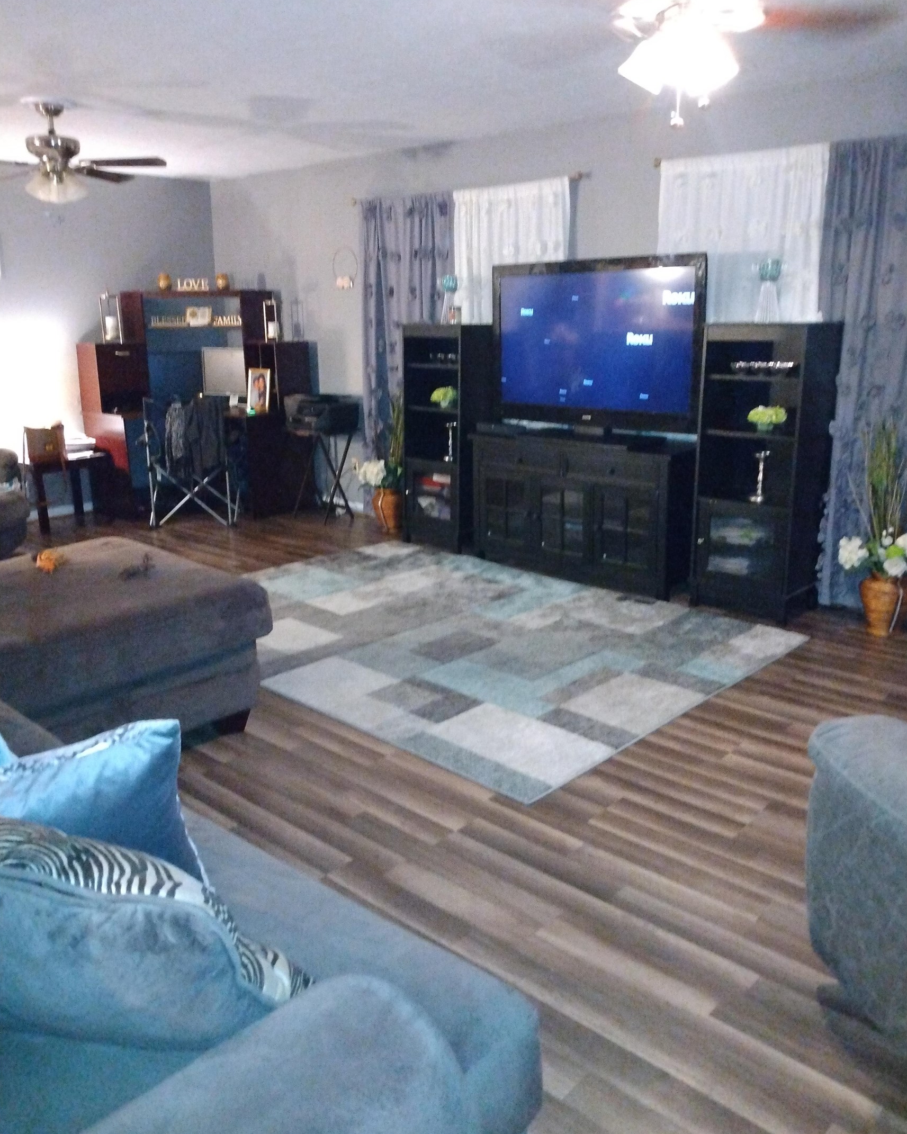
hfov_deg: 65.5
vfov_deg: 77.6
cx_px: 453
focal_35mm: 21
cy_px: 551
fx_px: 705
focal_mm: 3.54
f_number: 2
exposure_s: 1/15
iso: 2368
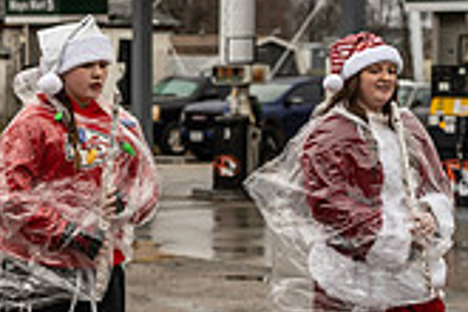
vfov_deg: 8.8
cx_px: -340
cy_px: 95
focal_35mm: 155
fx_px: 2015
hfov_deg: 12.3
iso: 200
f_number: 2.8
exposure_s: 1/640
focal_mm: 44
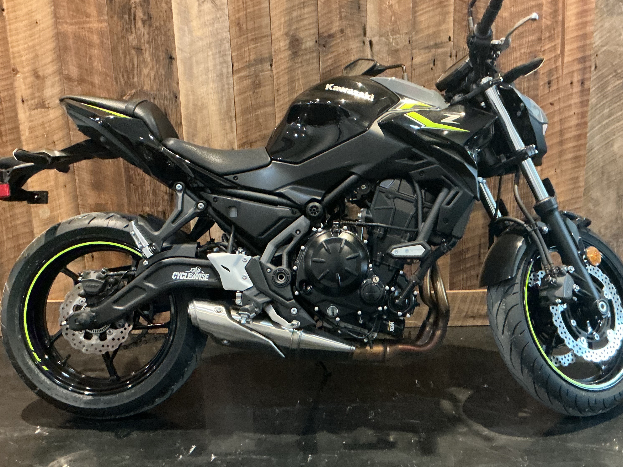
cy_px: 236
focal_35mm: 39
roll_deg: -0.1
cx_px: 347
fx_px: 702
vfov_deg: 36.8
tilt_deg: -14.2
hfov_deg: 47.8
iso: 500
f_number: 1.8
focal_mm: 3
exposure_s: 1/30
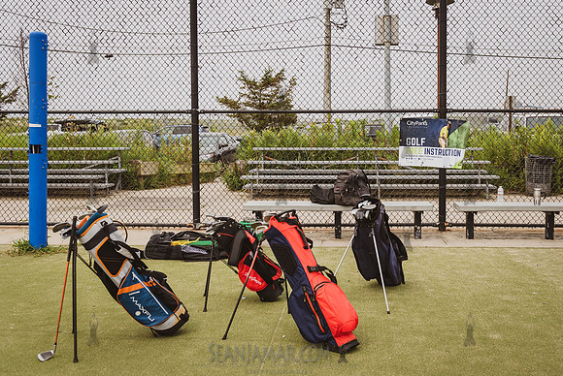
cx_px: 330
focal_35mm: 39
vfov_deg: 33.9
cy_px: 156
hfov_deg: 48.9
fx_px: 616
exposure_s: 1/1600
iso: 200
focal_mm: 32
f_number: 4
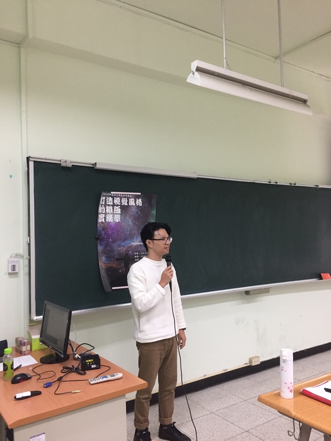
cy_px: 220
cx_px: 166
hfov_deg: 48.2
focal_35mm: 29
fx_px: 370
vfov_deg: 61.7
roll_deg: +2.0
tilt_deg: +4.0
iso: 125
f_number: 2.2
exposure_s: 1/30
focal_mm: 4.15
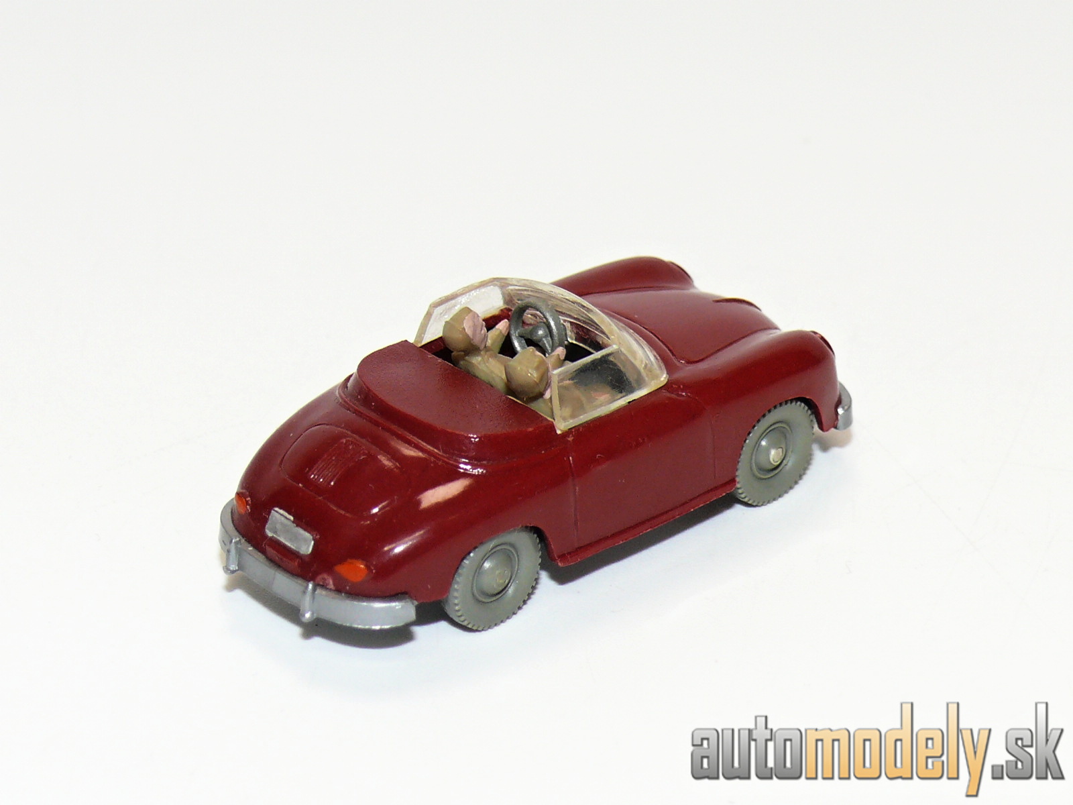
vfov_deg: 10.4
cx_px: 536
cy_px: 402
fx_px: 4433
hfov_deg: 13.8
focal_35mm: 143
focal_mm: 16.8
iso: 100
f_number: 4
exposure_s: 1/30
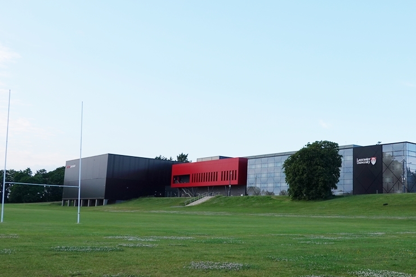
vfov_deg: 29.2
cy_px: 116
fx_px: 532
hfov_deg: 42.6
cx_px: 247
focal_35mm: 46
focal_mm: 12.76
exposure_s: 1/200
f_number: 5.6
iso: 125
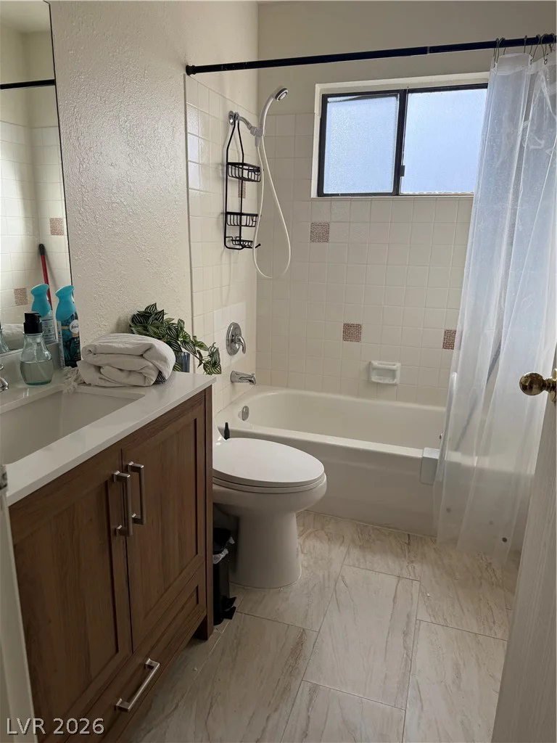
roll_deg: -2.7
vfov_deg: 71.6
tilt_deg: -16.0
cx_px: 278
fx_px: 515
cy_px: 372
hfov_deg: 56.8
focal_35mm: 24
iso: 100
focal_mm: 6.76
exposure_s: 1/376
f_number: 1.78
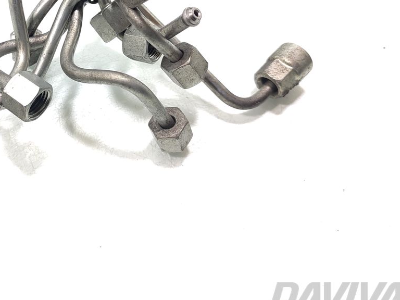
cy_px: 74
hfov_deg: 44.7
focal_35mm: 40
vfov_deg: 35.2
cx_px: 85
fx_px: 462
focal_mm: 5.89
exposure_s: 1/100
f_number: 1.89
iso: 200
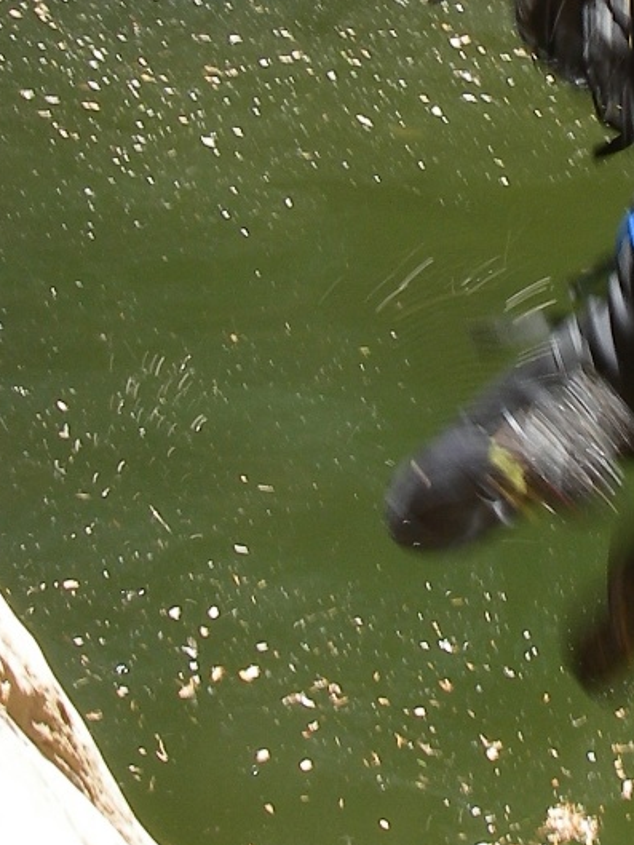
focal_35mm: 115
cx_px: 564
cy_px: 26
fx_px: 2807
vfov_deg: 16.8
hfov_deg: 12.8
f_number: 6.6
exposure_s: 1/50
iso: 64
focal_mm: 6.3
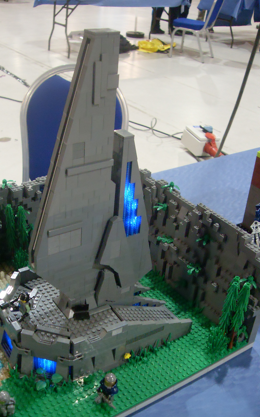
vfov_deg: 49.3
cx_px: 103
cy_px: 209
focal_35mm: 40
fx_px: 453
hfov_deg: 31.9
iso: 200
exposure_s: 1/8
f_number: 2.8
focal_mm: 6.3
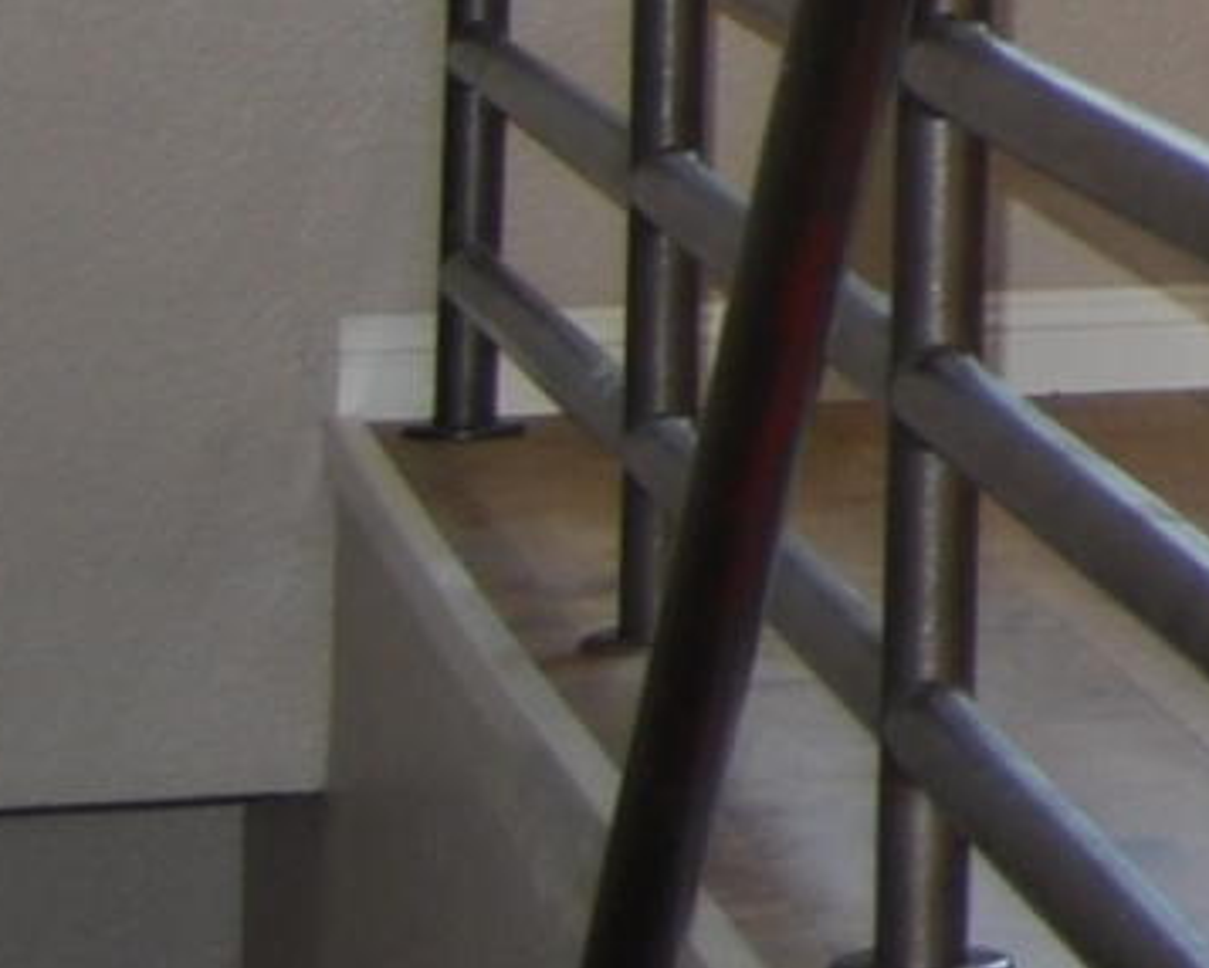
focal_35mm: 213
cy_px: -1130
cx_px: 4216
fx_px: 7626
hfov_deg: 7.4
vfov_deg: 7.0
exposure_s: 1/60
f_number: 3.5
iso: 200
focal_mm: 18
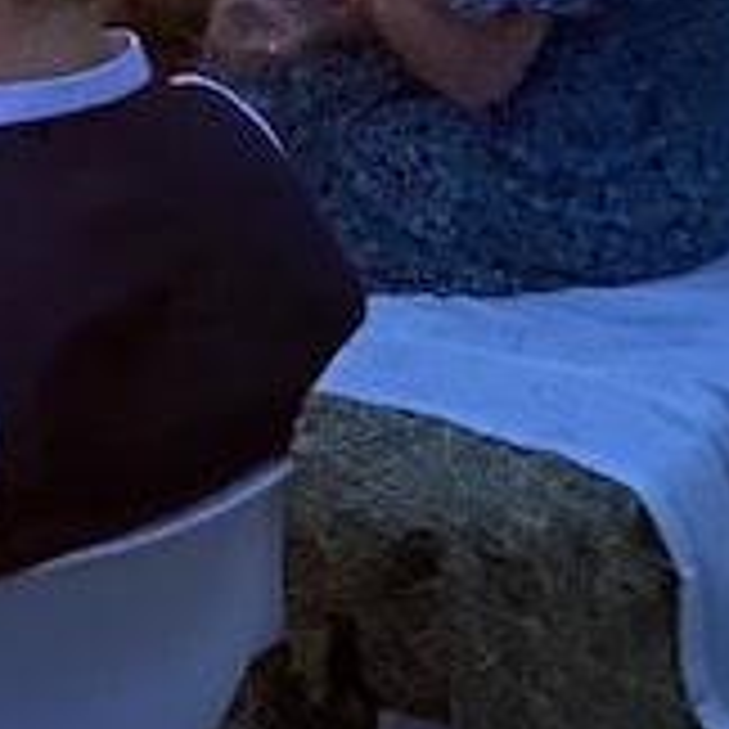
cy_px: -243
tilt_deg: -11.9
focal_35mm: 102
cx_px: -414
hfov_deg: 15.5
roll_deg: +2.7
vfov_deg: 16.1
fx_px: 2430
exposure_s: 1/14
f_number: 1.8
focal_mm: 4.25
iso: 1600
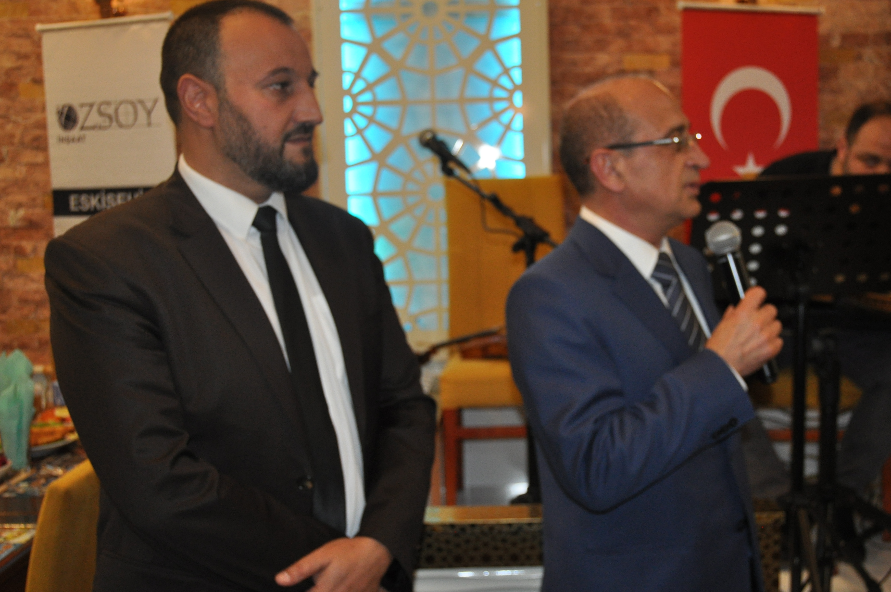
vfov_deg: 29.2
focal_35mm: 46
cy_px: 303
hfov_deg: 42.7
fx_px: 1137
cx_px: 515
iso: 800
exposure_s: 1/60
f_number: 4
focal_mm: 26
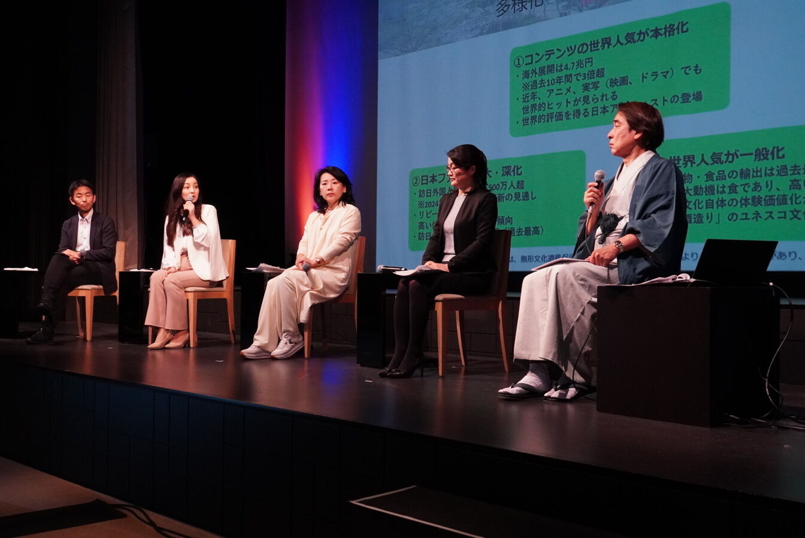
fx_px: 940
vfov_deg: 31.9
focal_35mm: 42
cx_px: 402
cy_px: 269
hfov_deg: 46.4
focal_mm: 28
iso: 2500
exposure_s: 1/160
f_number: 5.6
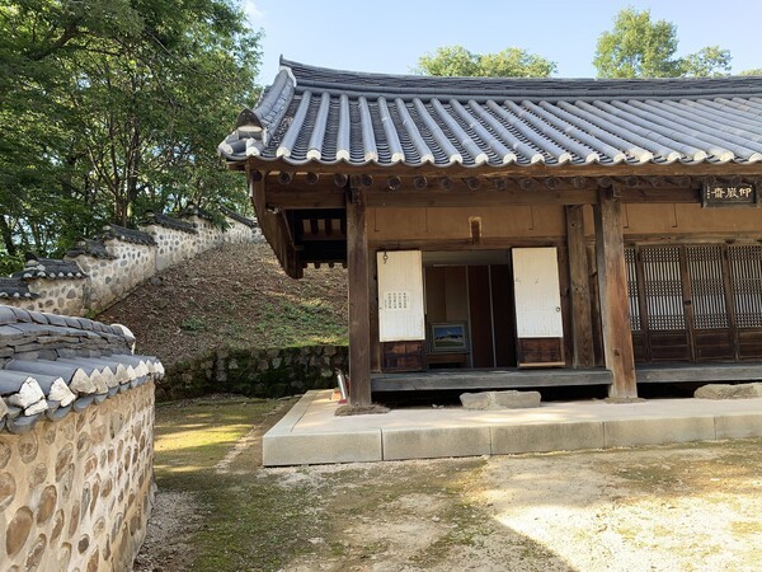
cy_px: 286
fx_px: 572
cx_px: 381
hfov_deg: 67.3
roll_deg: +1.6
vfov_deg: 53.1
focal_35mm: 26
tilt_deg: +7.0
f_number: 1.8
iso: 25
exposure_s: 1/149
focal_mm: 4.25
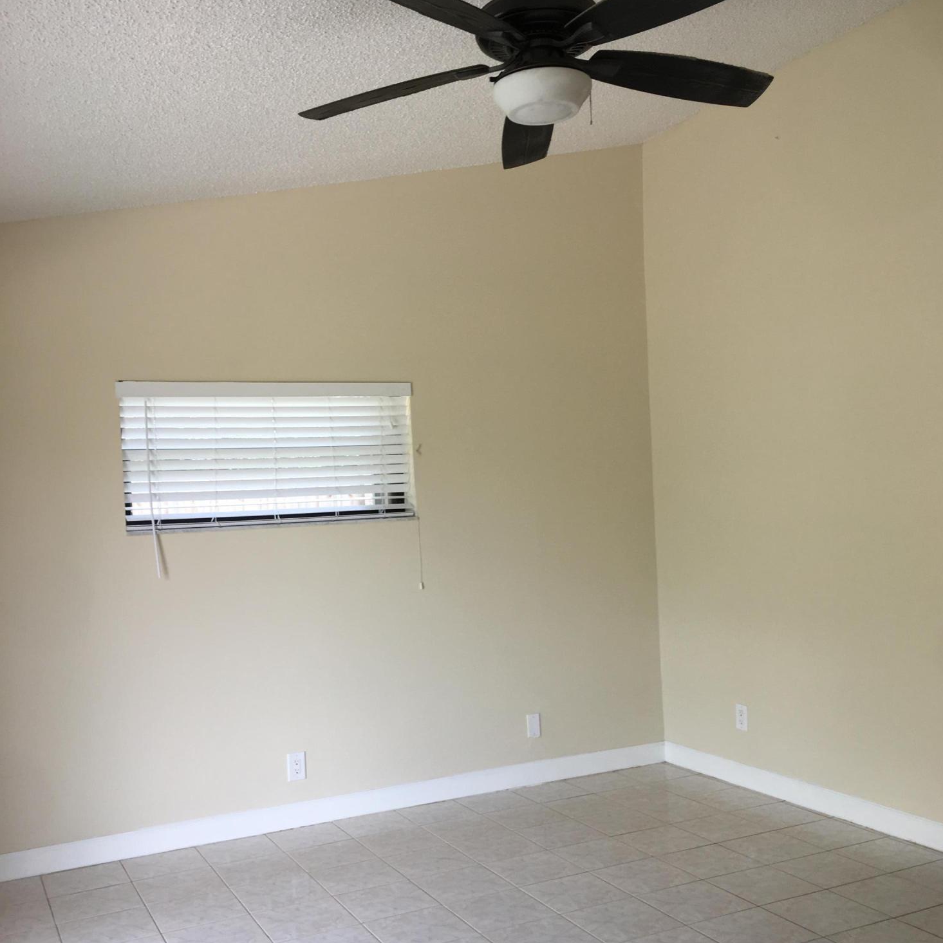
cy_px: 527
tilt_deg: -0.8
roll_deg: +2.5
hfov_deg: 47.2
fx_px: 1079
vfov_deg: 47.1
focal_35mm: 35
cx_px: 482
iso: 25
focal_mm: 4.15
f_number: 2.2
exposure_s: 1/60
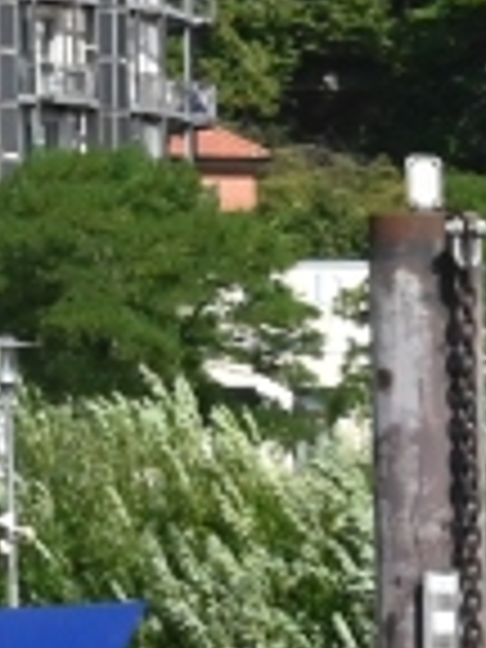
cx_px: 2174
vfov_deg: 6.3
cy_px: 682
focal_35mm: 315
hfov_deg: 4.3
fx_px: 5897
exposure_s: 1/1250
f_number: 20
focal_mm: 46
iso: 4000
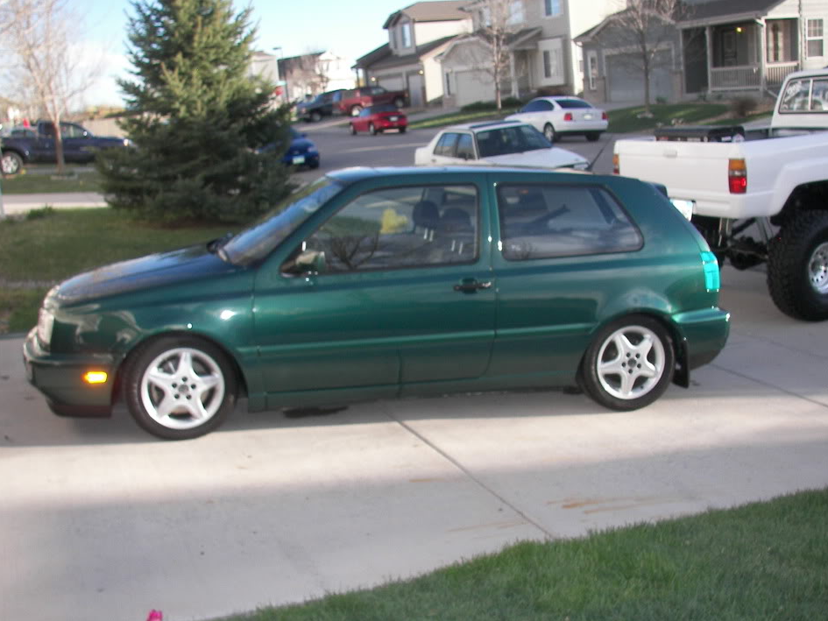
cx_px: 416
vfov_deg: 36.8
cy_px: 314
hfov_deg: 47.9
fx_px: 933
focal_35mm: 39
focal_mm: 6
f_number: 2.8
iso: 100
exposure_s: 1/500
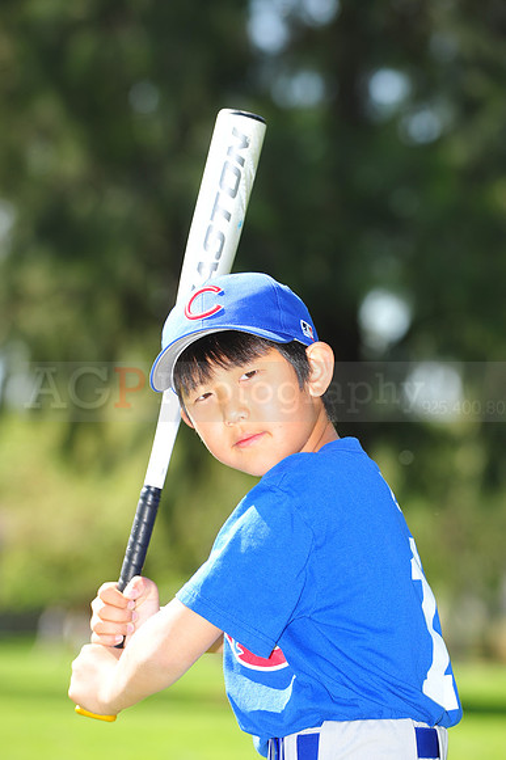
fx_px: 4221
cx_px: 253
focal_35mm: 200
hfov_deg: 6.9
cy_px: 380
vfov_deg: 10.3
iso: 200
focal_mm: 200
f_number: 6.3
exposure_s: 1/250
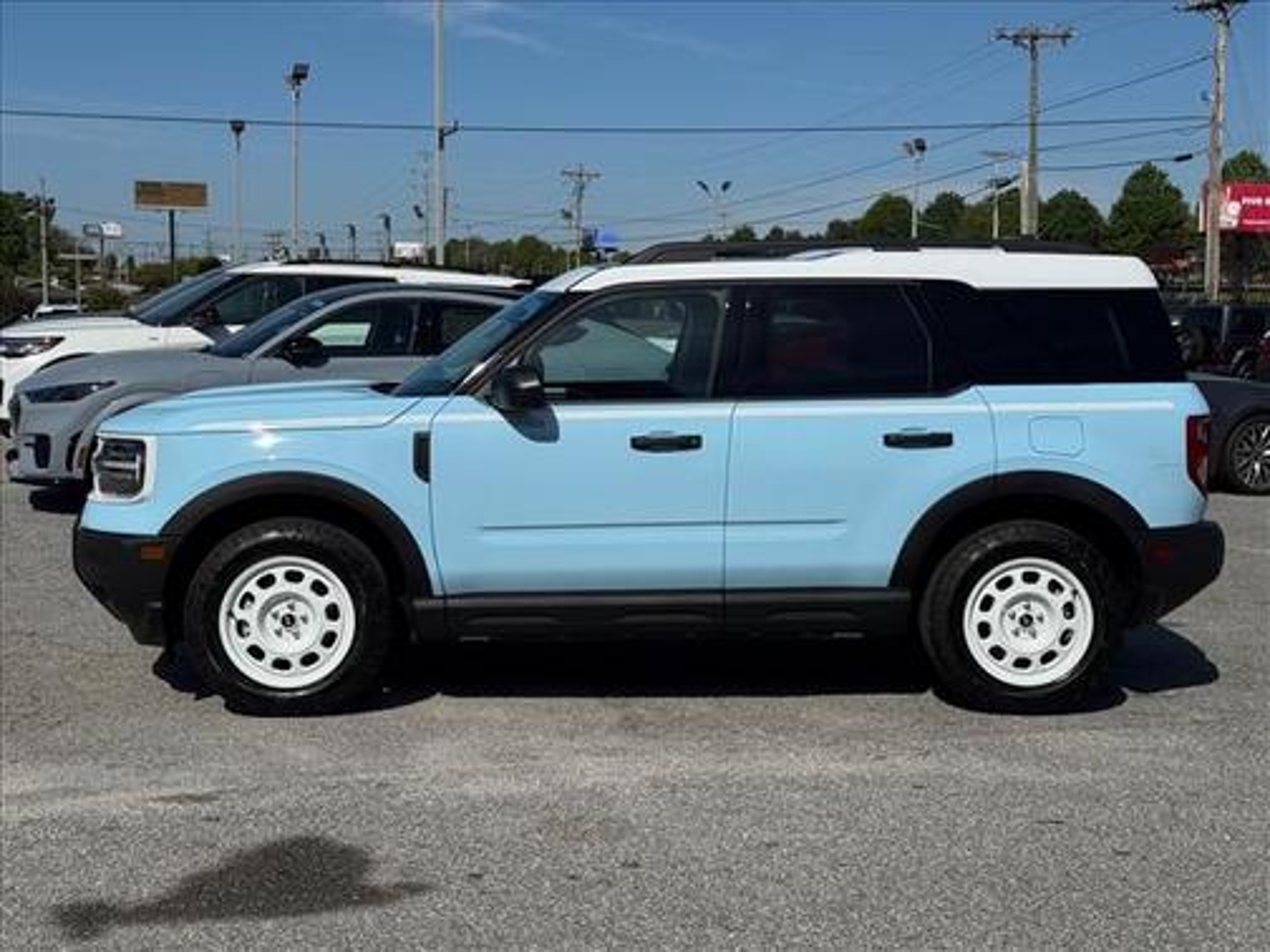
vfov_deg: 30.3
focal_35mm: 48
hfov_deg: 39.7
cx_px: 635
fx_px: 1761
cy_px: 476
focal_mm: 6.76
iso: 64
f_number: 1.78
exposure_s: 1/12500
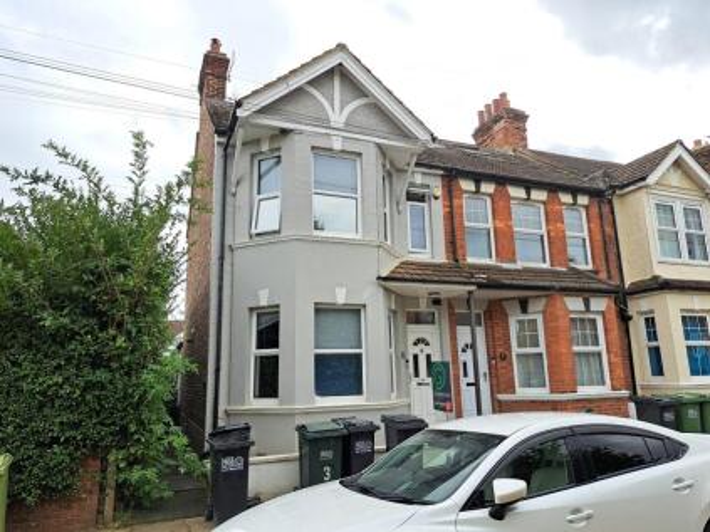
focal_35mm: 24
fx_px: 492
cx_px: 355
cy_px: 266
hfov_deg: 71.6
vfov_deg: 56.8
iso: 50
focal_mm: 5.23
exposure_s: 1/1212
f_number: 1.8
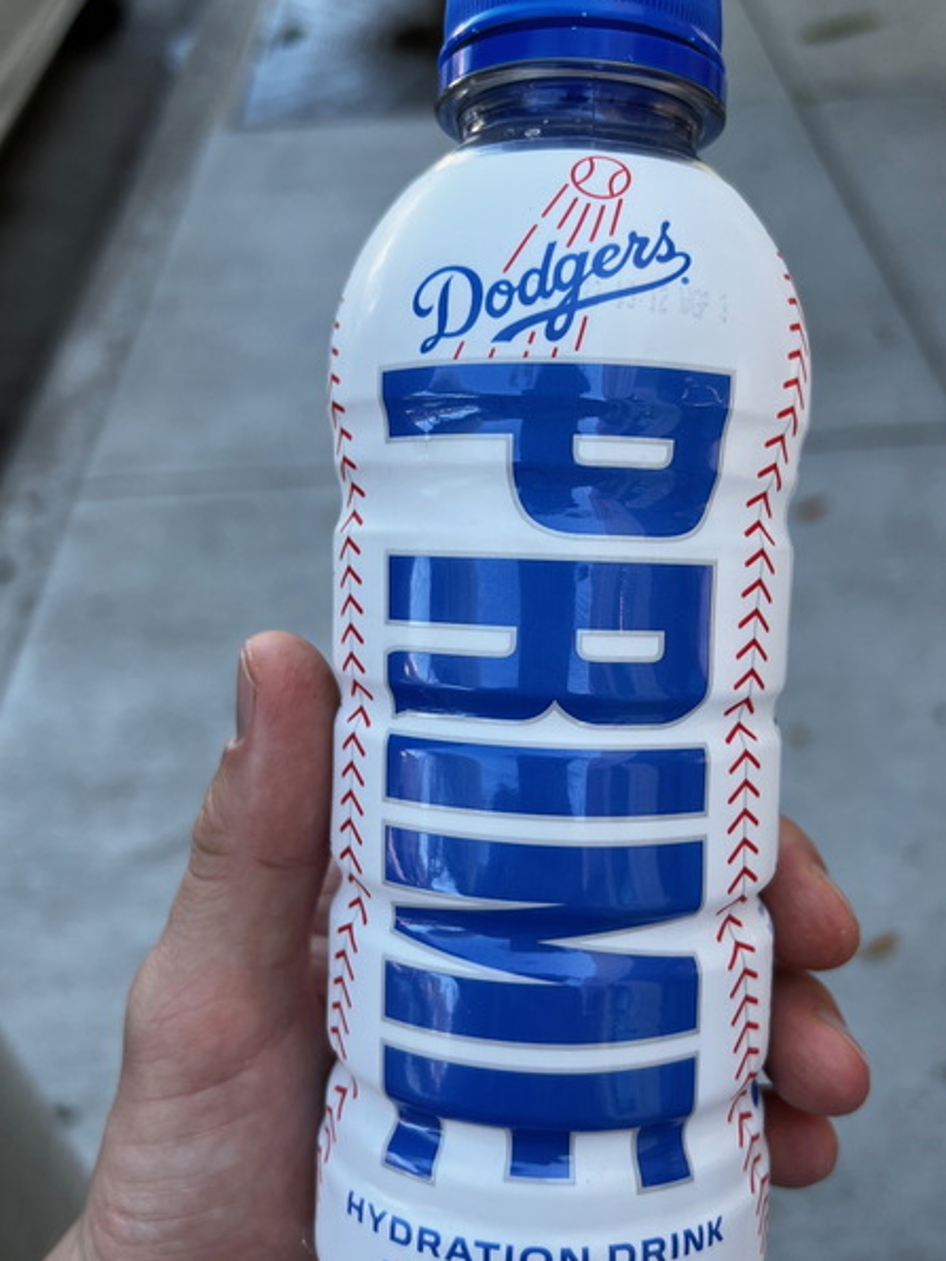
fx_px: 1202
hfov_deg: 42.9
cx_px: 526
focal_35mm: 33
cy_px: 652
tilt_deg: -45.0
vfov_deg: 55.3
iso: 50
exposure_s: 1/436
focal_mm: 5.7
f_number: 1.5
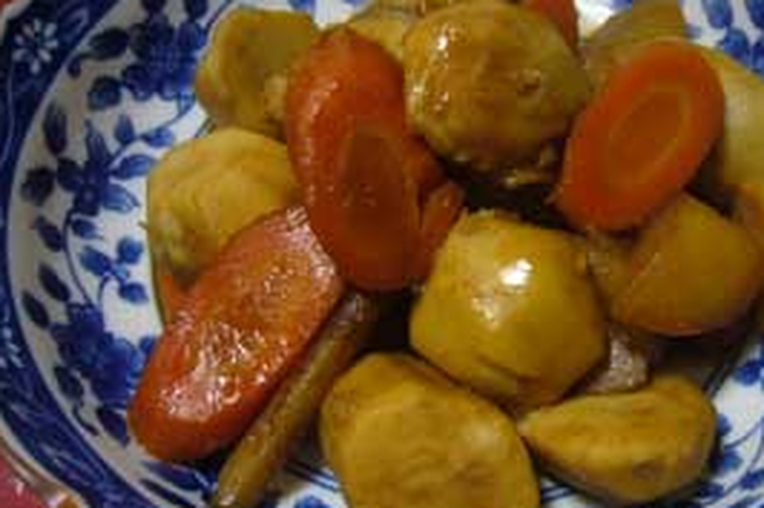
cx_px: 491
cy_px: 240
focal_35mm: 48
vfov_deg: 28.0
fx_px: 1018
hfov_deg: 40.8
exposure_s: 1/13
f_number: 2.8
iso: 200
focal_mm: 5.8
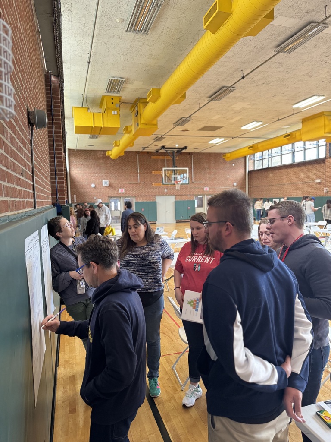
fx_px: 306
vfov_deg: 71.6
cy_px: 221
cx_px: 166
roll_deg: +1.8
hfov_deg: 56.8
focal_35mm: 24
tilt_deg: -4.3
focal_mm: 6.76
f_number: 1.78
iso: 400
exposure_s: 1/60
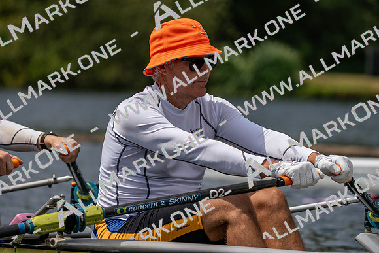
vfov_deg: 4.7
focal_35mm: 295
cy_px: 126
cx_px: 190
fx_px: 3106
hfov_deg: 7.0
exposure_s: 1/1600
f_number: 5.6
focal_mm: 295
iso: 125
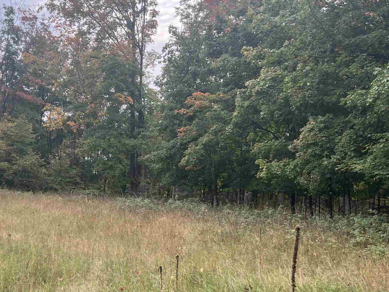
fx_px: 517
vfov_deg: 31.3
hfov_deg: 40.5
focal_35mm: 46
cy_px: 196
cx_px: 117
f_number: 1.5
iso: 50
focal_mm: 5.7
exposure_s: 1/909
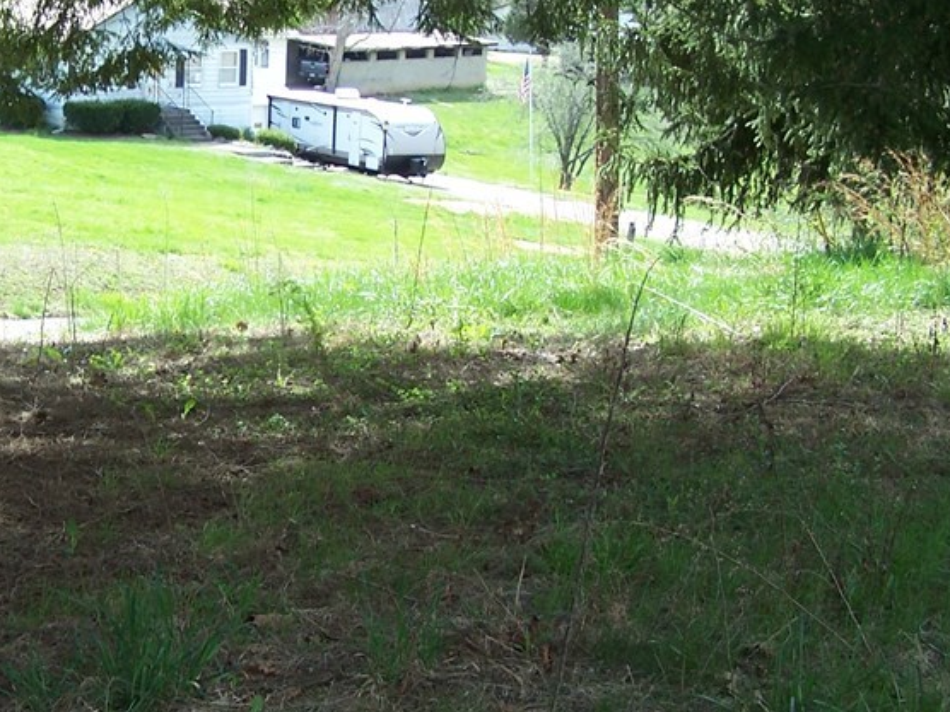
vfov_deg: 21.0
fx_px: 1921
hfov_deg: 27.4
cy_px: 314
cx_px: 239
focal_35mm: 70
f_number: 2.8
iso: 80
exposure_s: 1/250
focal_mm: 6.3
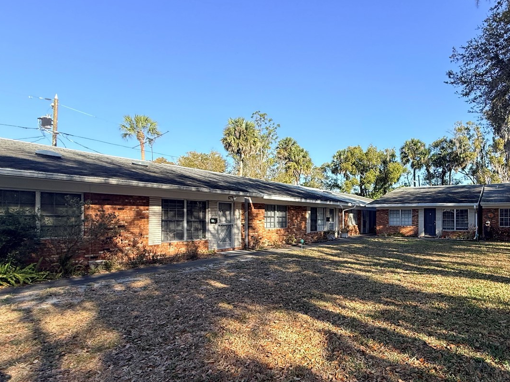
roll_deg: +0.0
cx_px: 364
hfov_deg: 74.9
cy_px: 216
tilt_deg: -2.0
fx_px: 309
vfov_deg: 63.2
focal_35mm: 21
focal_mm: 2.22
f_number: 2.2
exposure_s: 1/809
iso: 50
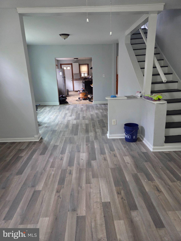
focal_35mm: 23
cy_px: 120
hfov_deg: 58.9
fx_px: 160
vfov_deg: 73.9
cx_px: 90
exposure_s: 1/120
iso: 1250
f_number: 1.8
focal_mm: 5.4
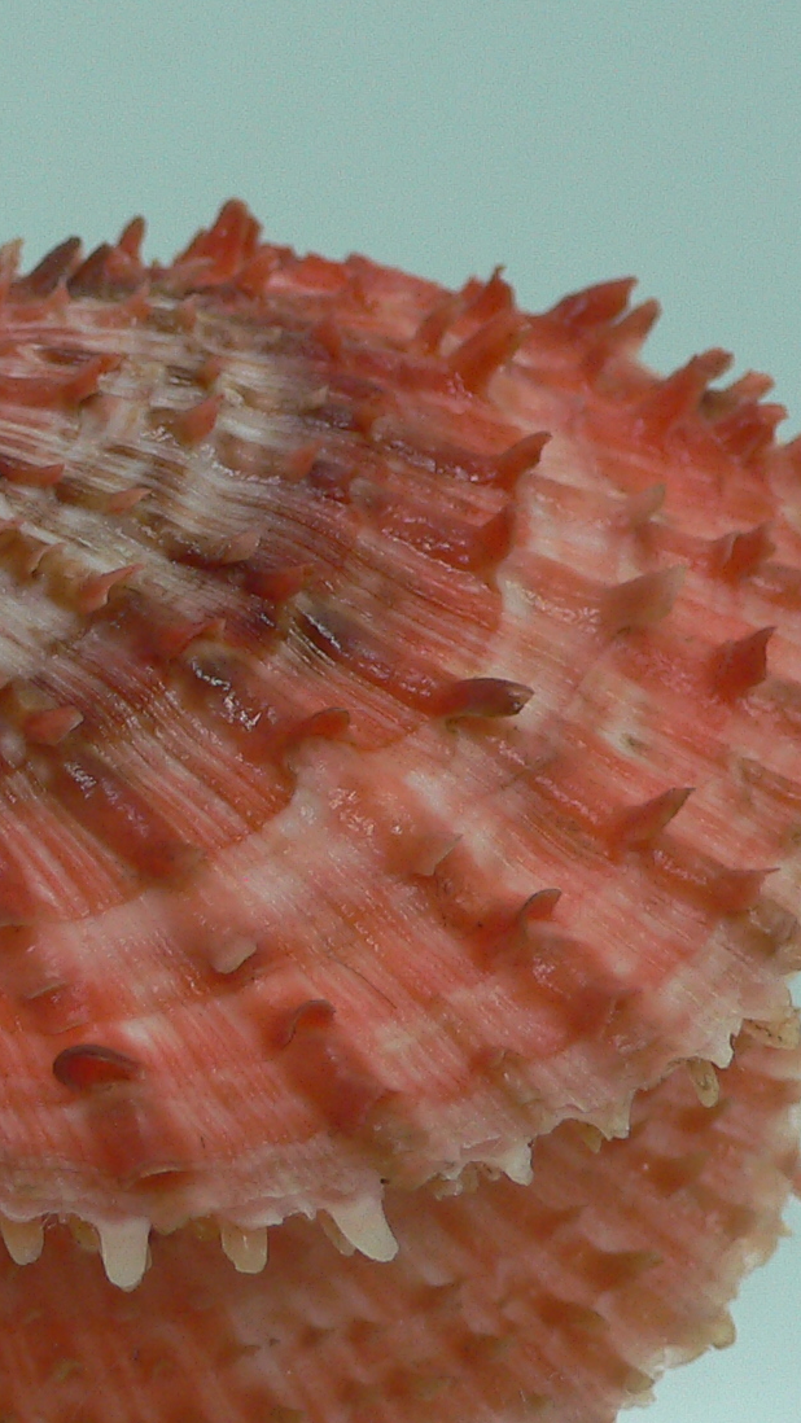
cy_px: 687
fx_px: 2642
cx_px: 100
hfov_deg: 17.0
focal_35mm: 70
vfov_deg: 30.1
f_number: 2.8
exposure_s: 1/60
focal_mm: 4.6
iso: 100
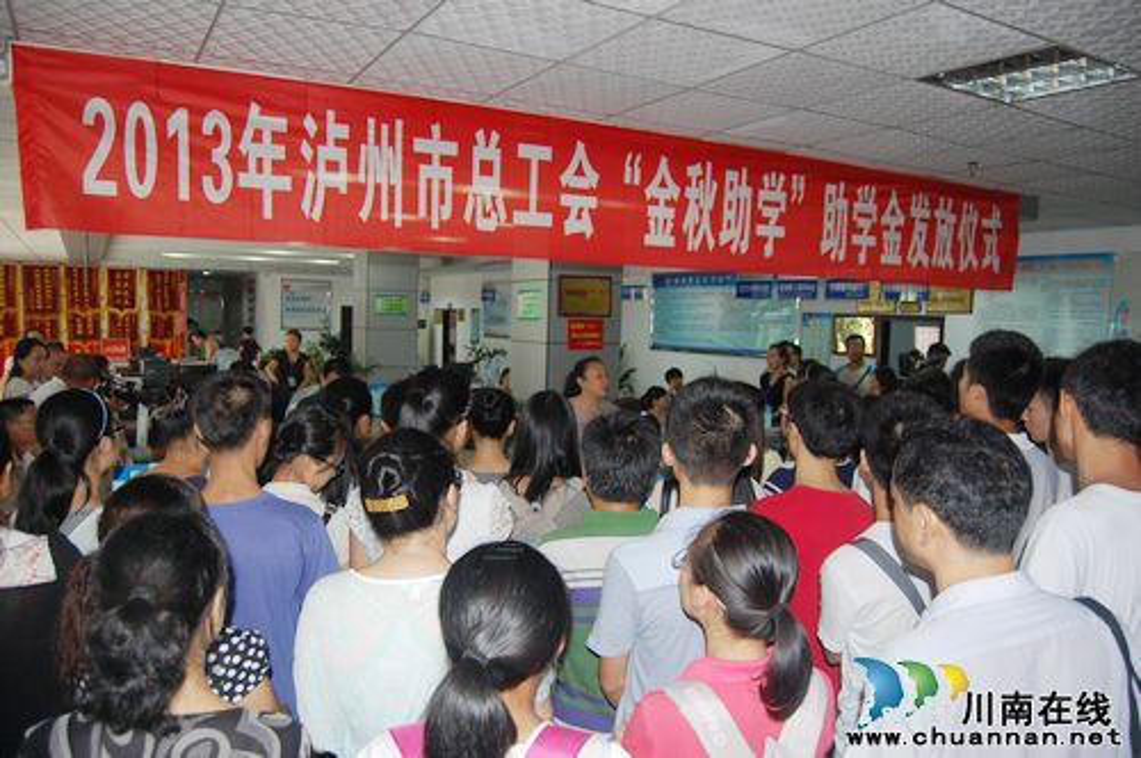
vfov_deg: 47.8
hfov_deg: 67.4
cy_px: 379
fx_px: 855
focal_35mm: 27
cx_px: 570
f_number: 3.5
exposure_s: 1/60
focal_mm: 18
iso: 400
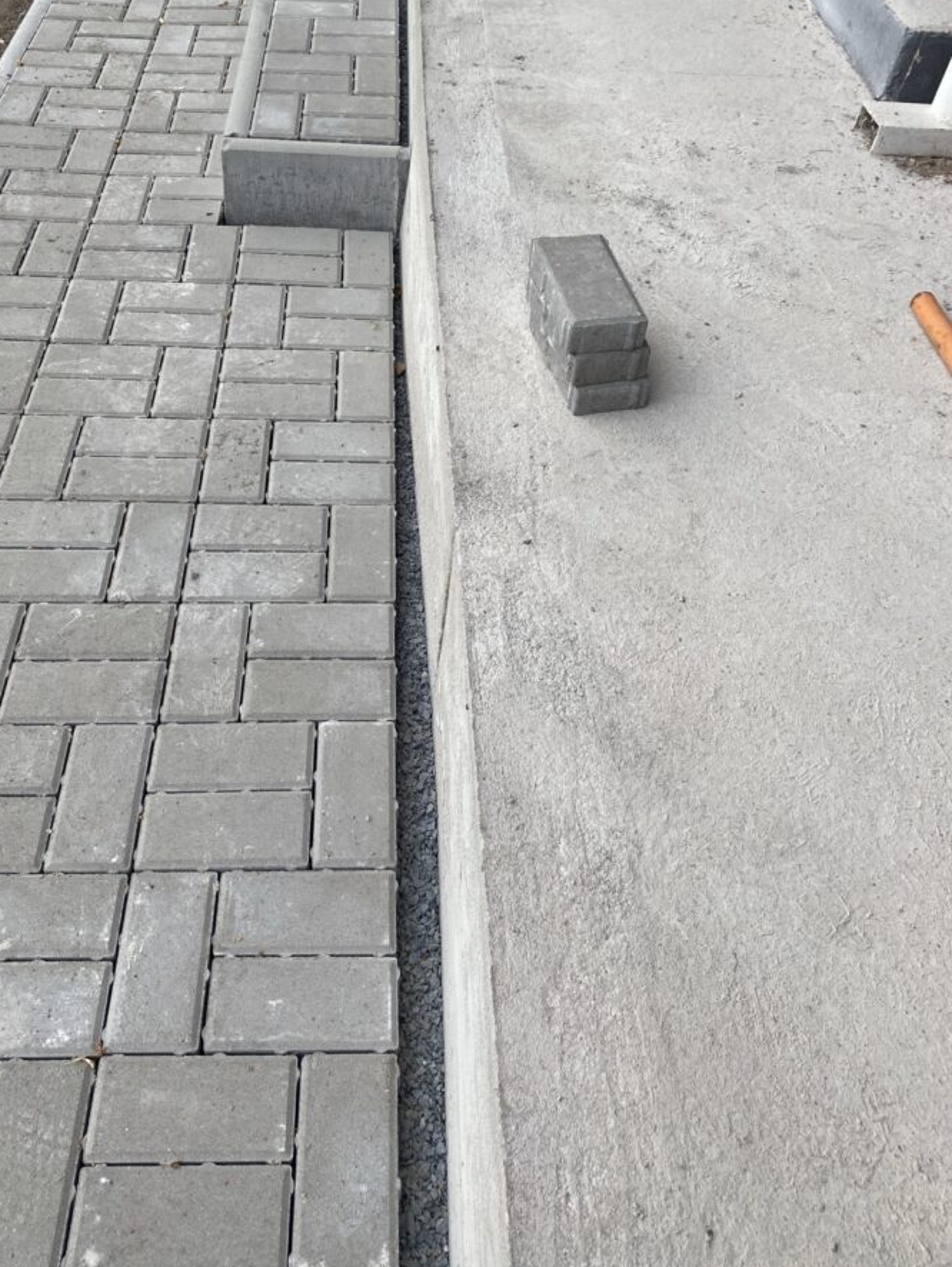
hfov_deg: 46.7
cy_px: 551
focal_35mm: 30
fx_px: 1099
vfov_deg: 59.7
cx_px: 405
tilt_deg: -46.1
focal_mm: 4.25
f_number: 1.8
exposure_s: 1/390
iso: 32
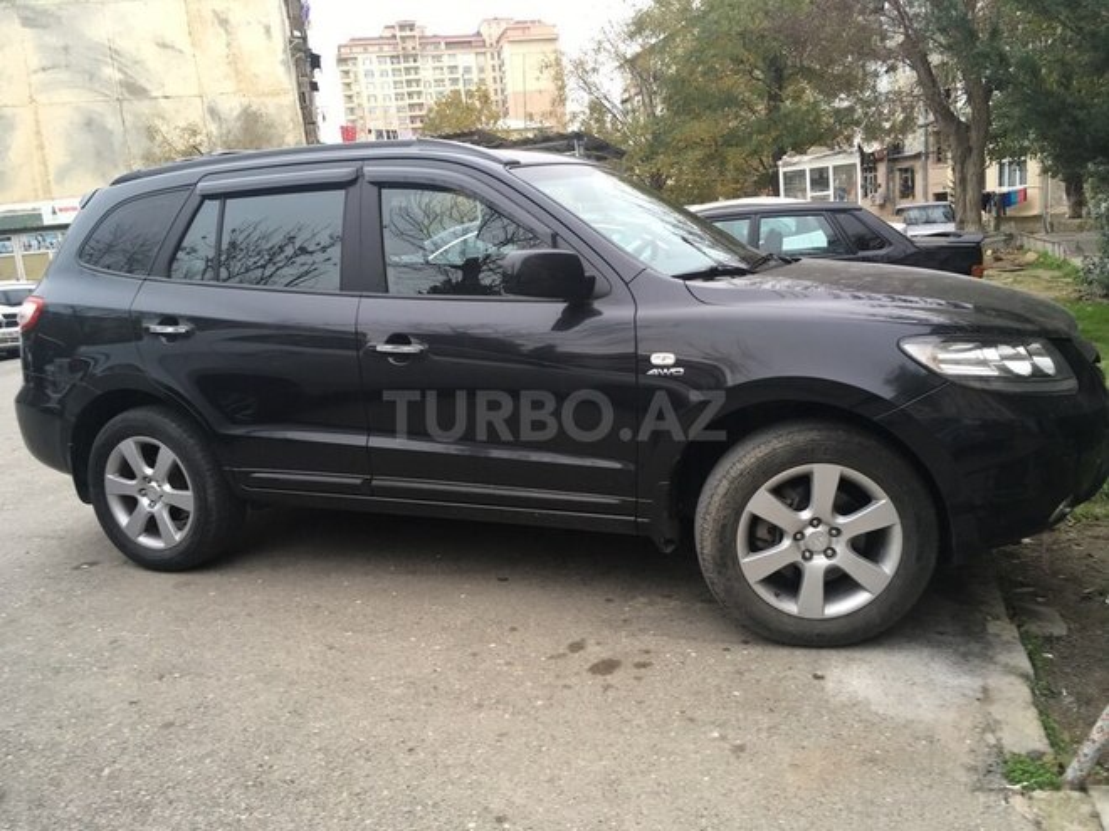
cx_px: 554
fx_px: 929
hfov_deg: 61.7
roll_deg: +4.3
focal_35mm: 29
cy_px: 416
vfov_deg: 48.2
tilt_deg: -11.5
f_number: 2.2
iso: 32
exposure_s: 1/100
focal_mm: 4.15
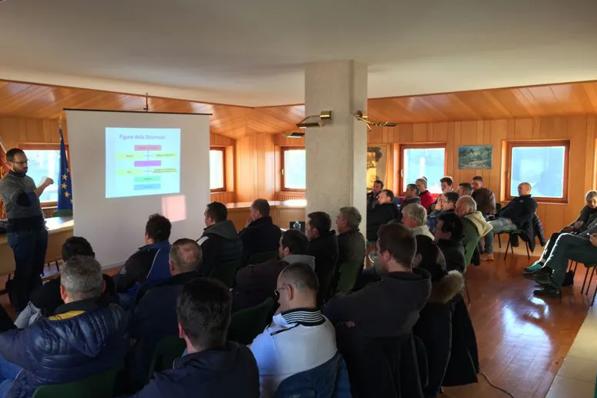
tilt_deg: -4.6
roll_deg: +1.5
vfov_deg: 42.3
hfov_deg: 60.3
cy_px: 202
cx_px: 295
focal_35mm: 31
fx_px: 514
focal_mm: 4.15
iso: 40
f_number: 2.2
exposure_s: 1/33
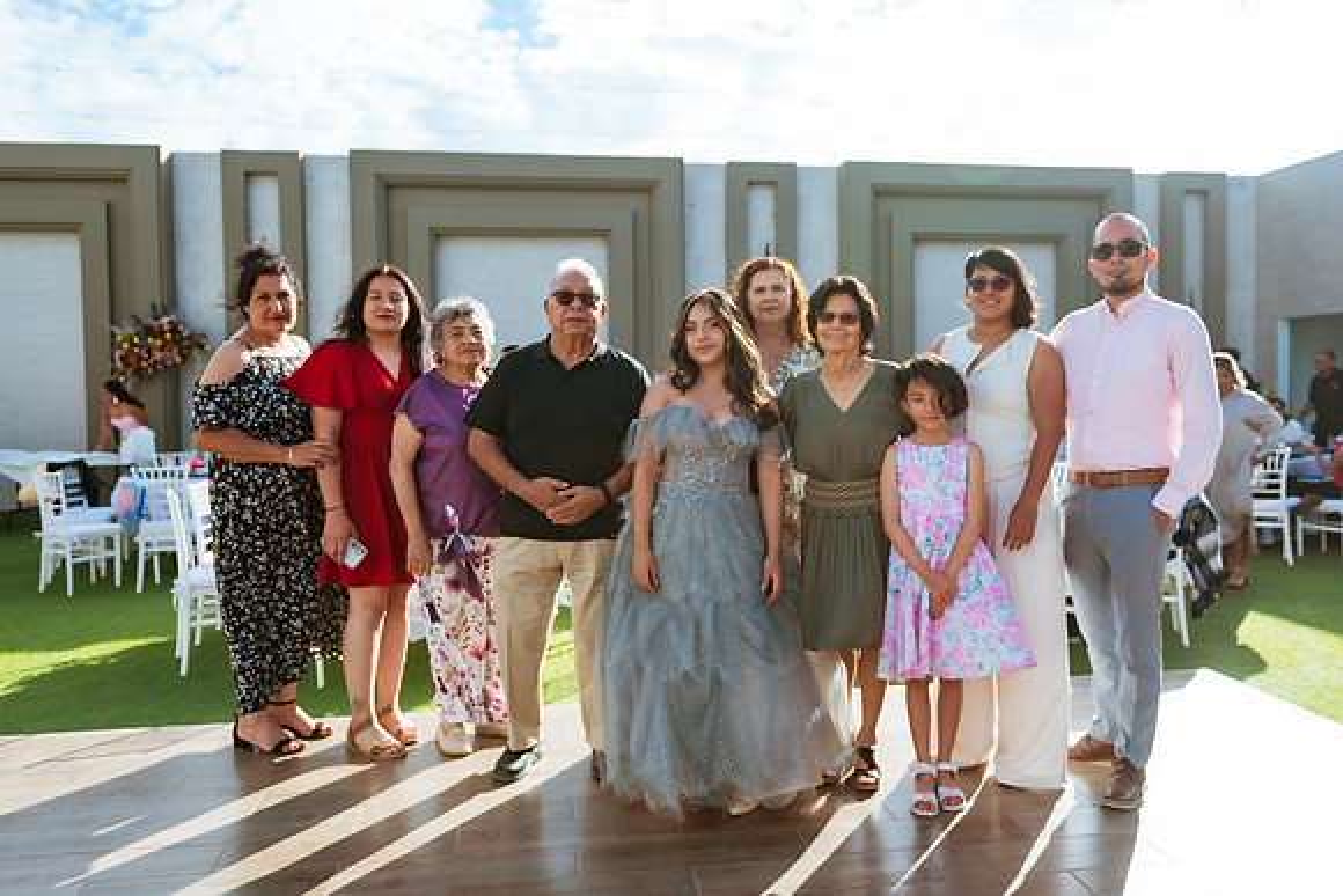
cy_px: 432
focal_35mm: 28
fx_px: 1031
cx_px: 694
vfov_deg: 47.0
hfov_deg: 66.2
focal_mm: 24
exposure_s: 1/1250
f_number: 2.8
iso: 100
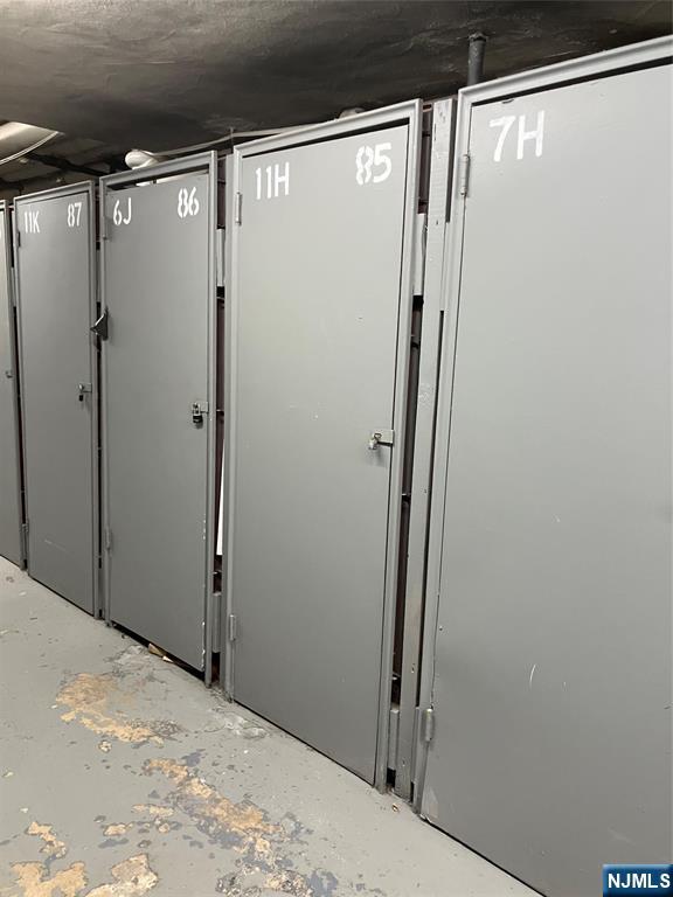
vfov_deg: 63.4
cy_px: 448
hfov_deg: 49.7
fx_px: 726
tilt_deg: -10.2
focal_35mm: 28
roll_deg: -2.4
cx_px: 336
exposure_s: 1/60
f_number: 1.8
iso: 160
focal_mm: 3.99
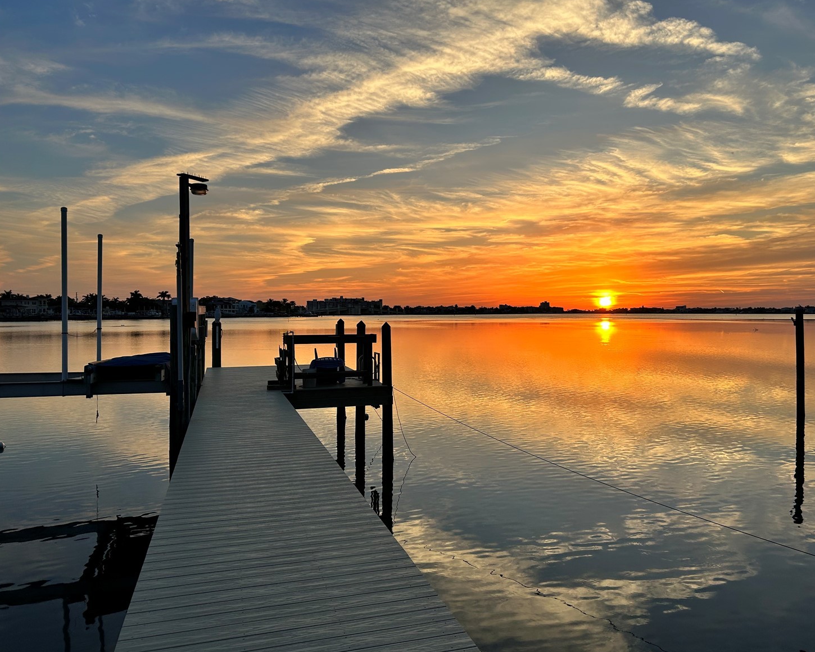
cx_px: 445
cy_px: 317
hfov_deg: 62.1
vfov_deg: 51.5
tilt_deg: -1.2
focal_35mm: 28
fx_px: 675
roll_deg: +0.0
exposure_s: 1/1361
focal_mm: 5.7
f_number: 1.5
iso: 50
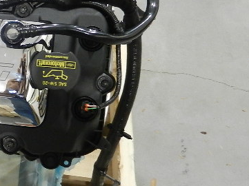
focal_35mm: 71
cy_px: 79
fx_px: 510
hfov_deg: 24.4
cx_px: -62
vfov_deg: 20.7
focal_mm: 4.5
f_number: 3.5
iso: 400
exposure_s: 1/25
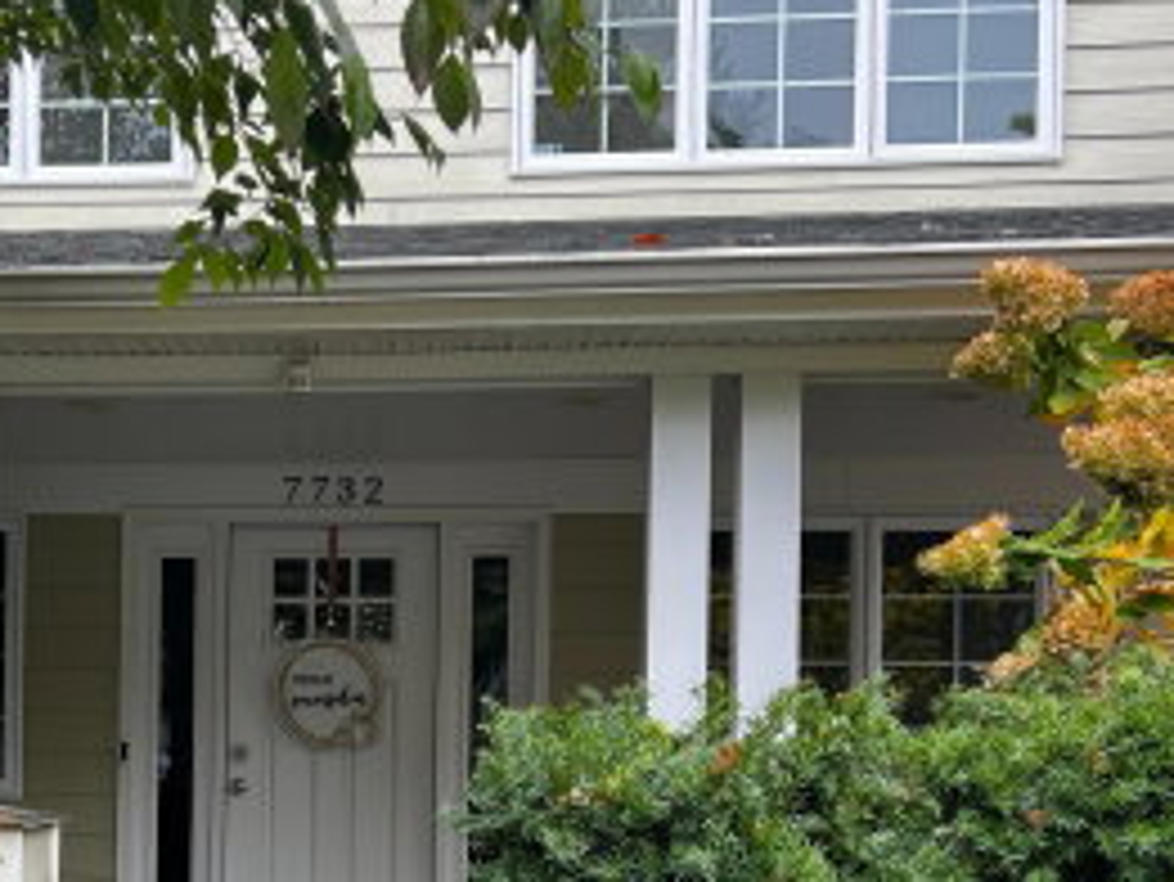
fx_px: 1730
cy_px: 738
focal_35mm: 51
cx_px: 238
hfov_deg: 36.2
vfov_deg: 27.8
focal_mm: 5.7
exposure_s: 1/121
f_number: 1.5
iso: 64
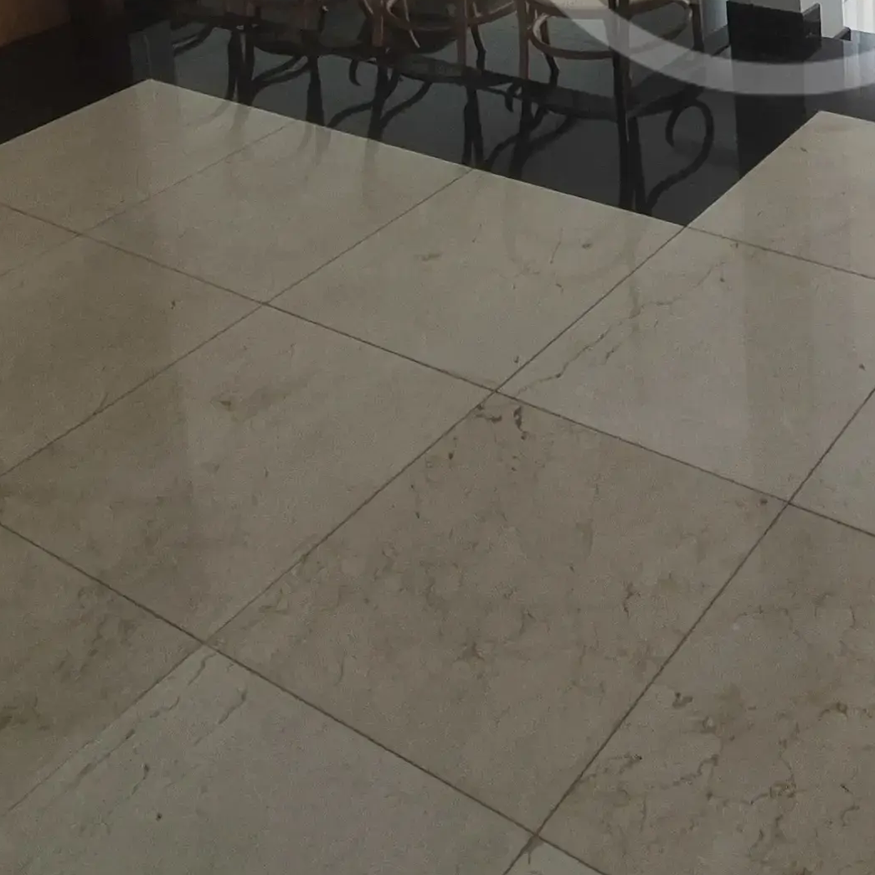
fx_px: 1258
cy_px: -233
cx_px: 782
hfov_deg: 36.1
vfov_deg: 30.9
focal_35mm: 44
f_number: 2.2
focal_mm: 2.2
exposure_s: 1/120
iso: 80
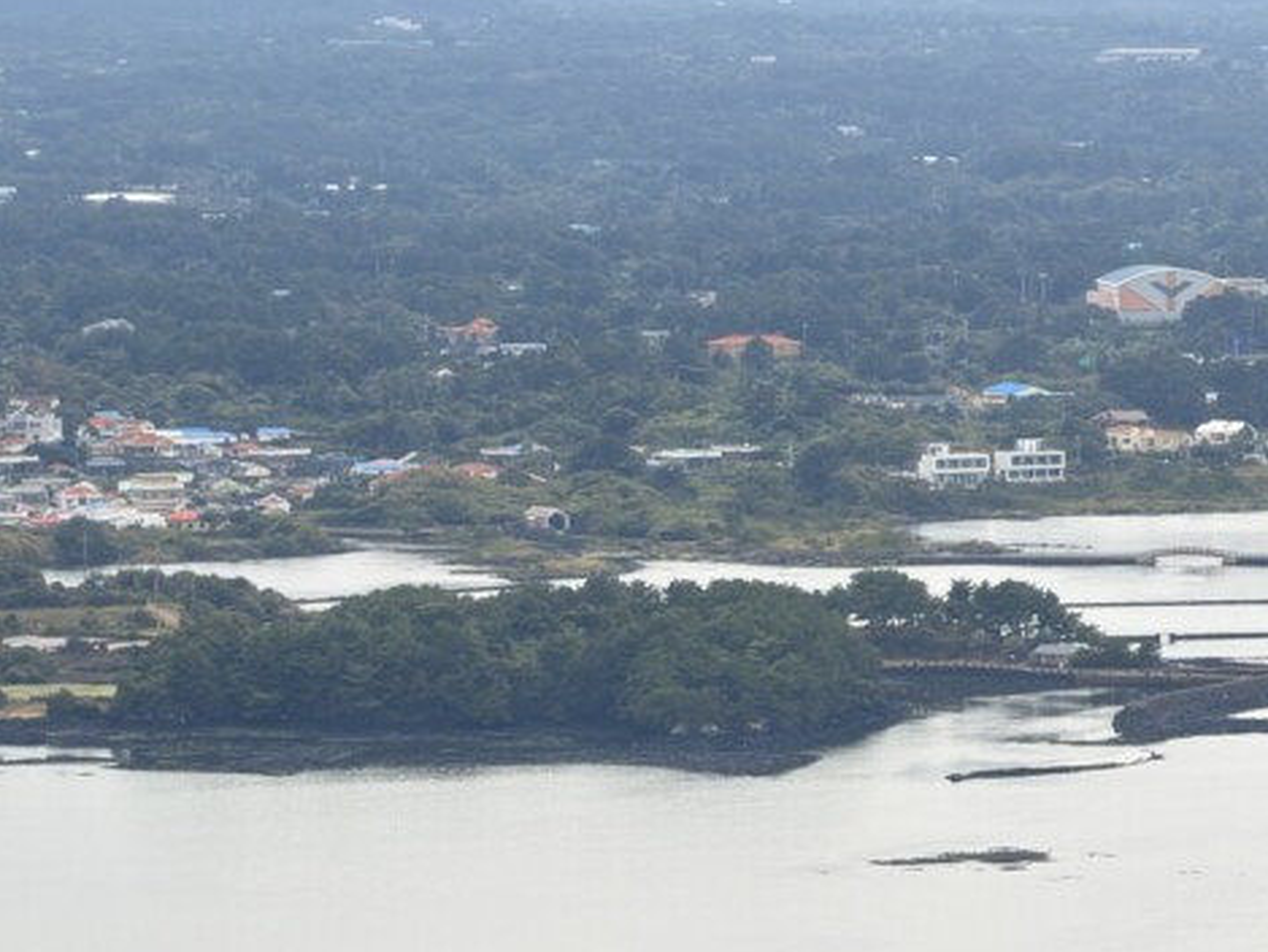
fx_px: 9380
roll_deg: +0.8
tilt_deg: -4.5
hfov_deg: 7.7
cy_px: 795
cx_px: 1014
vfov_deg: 5.8
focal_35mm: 256
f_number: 2.8
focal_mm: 16.89
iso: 50
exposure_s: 1/330
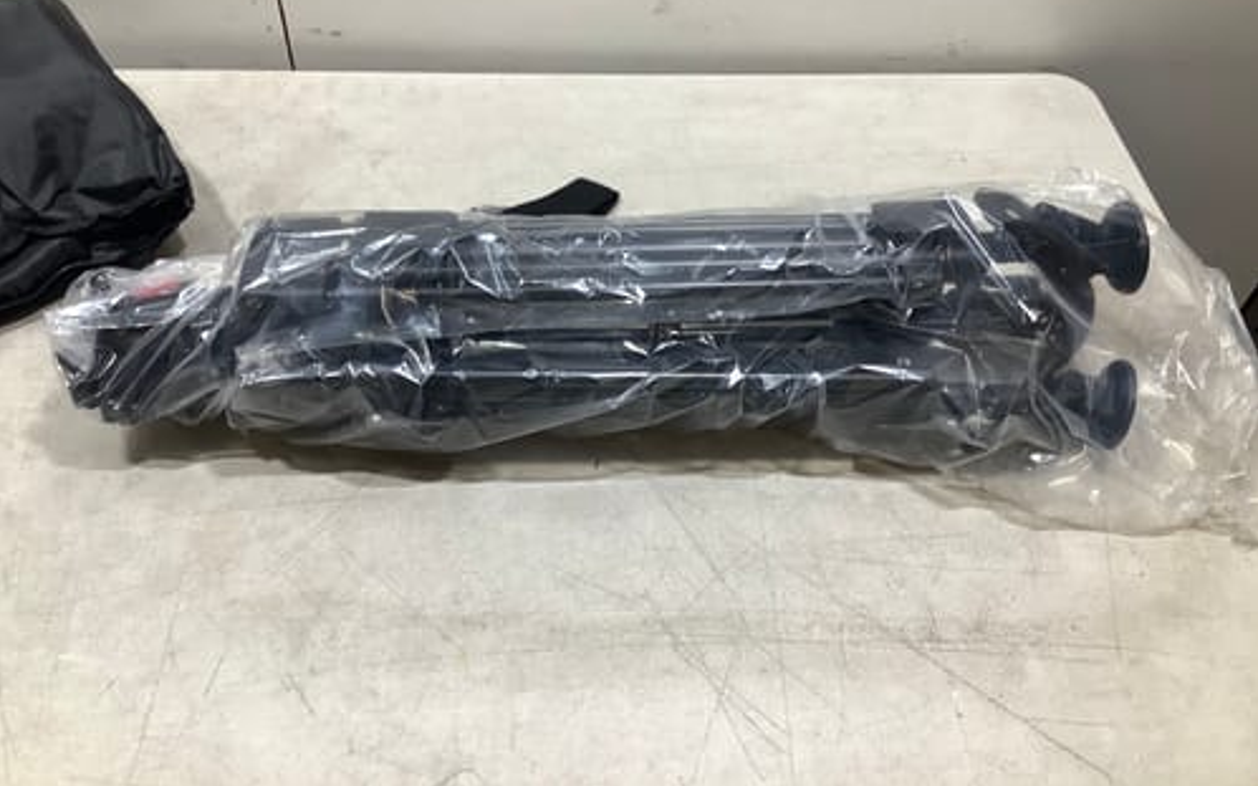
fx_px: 1131
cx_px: 629
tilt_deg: -48.9
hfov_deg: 58.2
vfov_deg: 38.2
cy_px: 317
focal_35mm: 33
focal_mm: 3.3
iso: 100
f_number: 2.4
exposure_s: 1/100
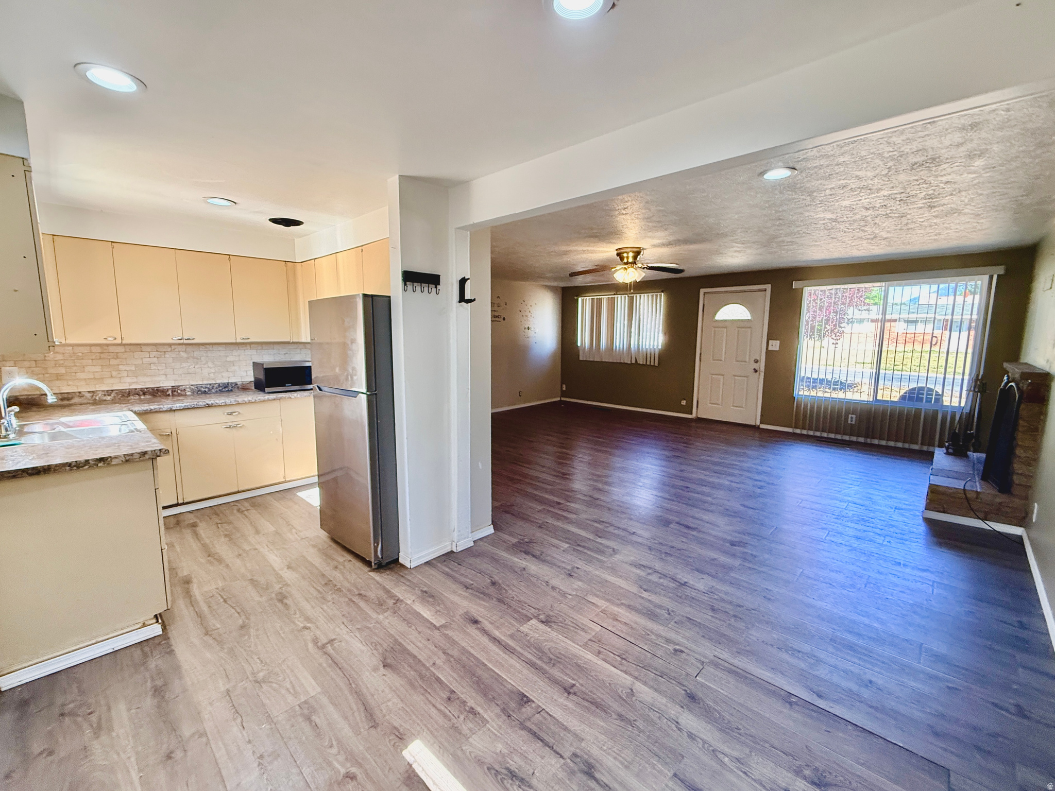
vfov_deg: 85.7
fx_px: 427
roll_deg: -0.4
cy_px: 396
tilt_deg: -5.2
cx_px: 528
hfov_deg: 102.1
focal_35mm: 14
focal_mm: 2.22
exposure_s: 1/120
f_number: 2.2
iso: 320
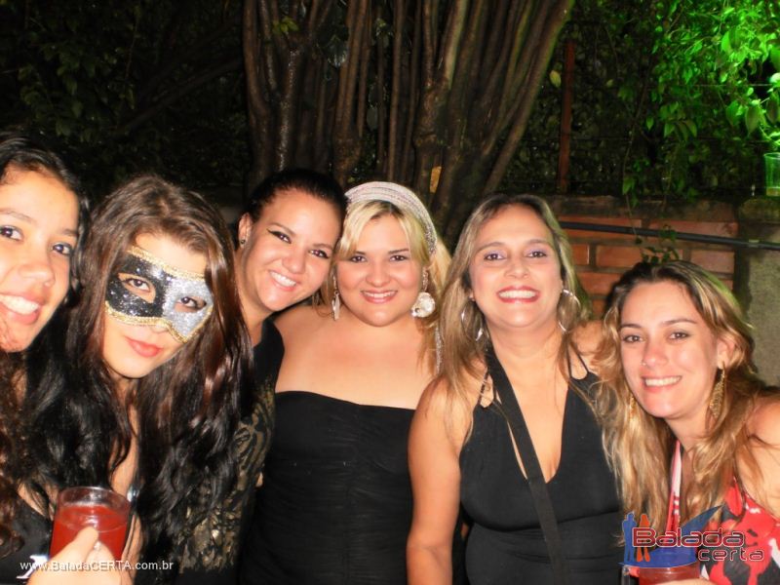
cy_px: 292
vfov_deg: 39.7
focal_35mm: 36
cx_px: 390
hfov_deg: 51.4
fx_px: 811
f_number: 3.1
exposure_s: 1/30
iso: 200
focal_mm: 6.3
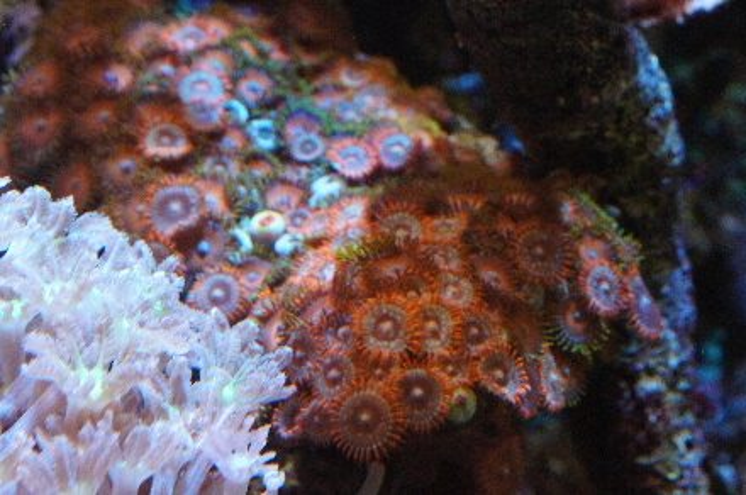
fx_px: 1552
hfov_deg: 27.0
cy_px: 248
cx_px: 373
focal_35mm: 75
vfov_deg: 18.1
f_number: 10
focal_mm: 50
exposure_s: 1/125
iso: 6400
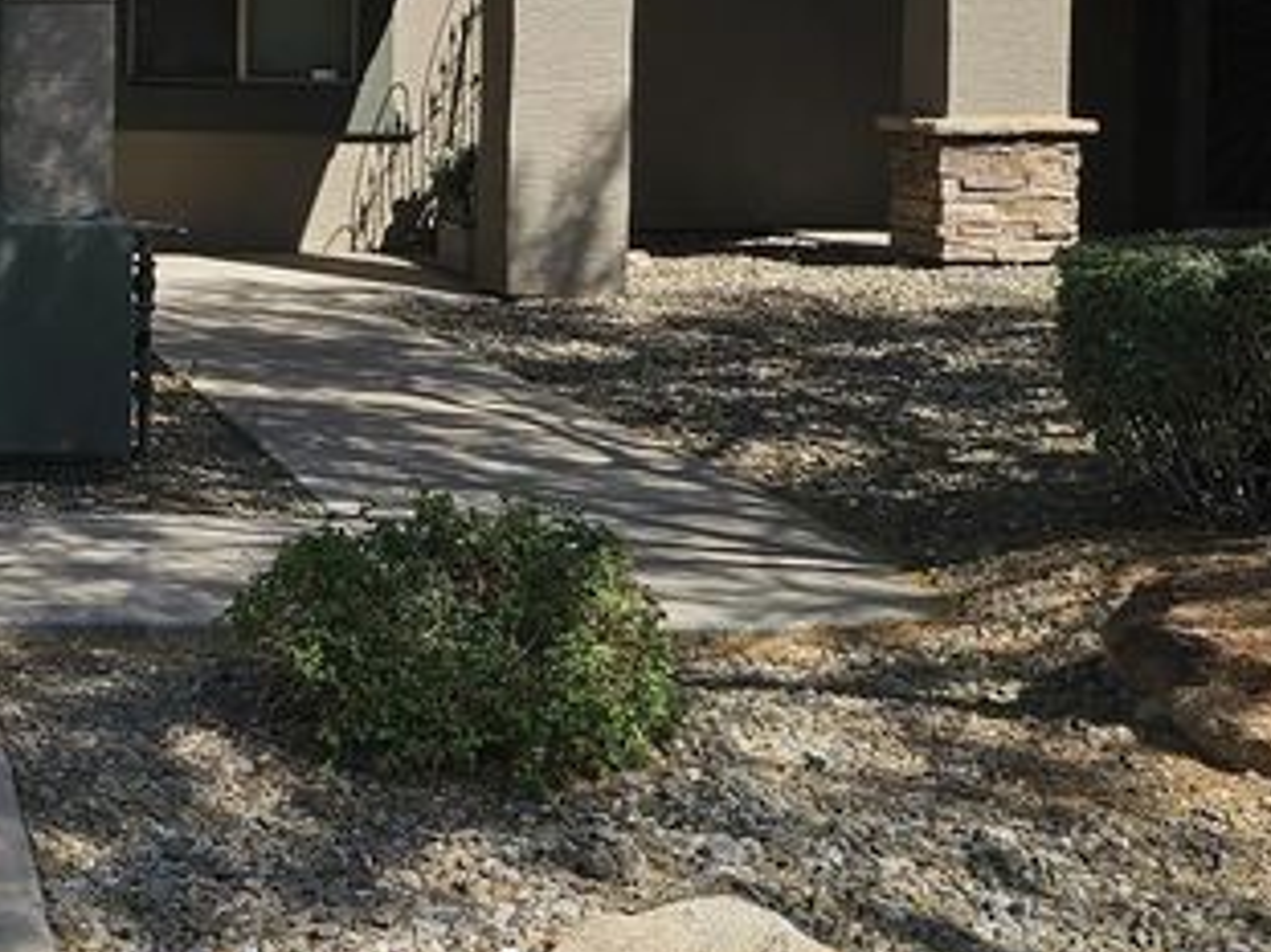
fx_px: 2900
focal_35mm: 79
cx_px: -135
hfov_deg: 23.2
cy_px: 98
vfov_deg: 18.4
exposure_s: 1/4847
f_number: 1.8
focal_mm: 5
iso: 50
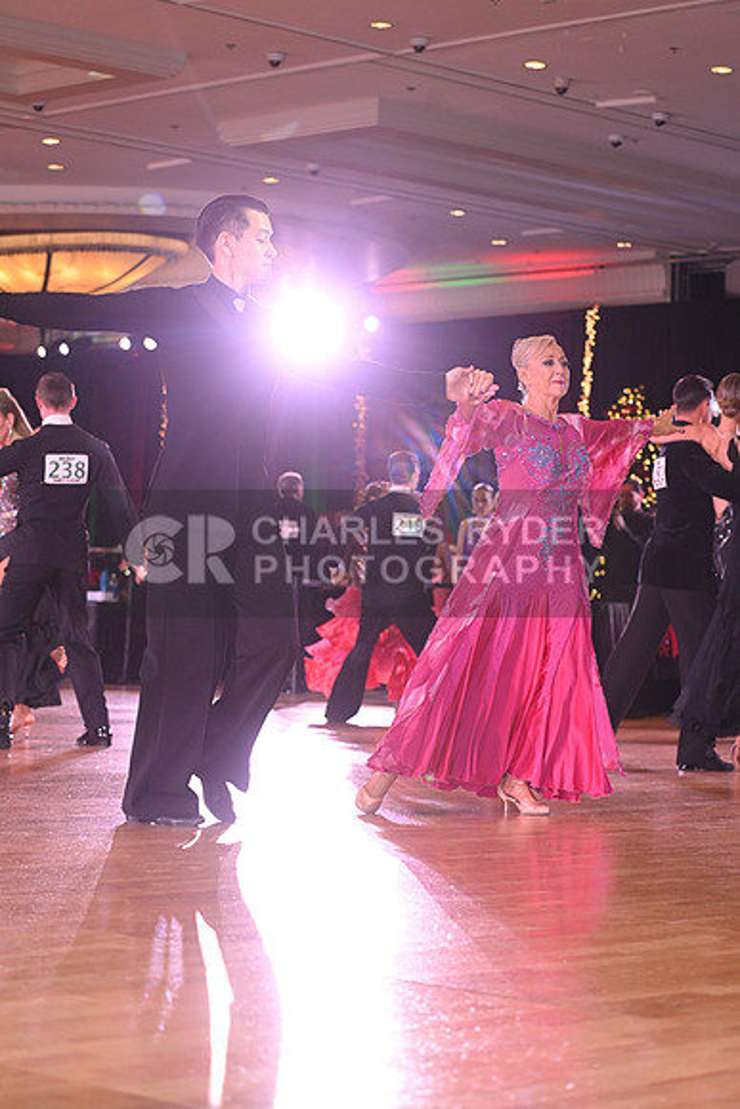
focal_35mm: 86
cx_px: 370
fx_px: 2650
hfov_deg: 15.9
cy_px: 554
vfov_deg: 23.6
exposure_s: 1/200
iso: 2000
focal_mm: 86
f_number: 4.5
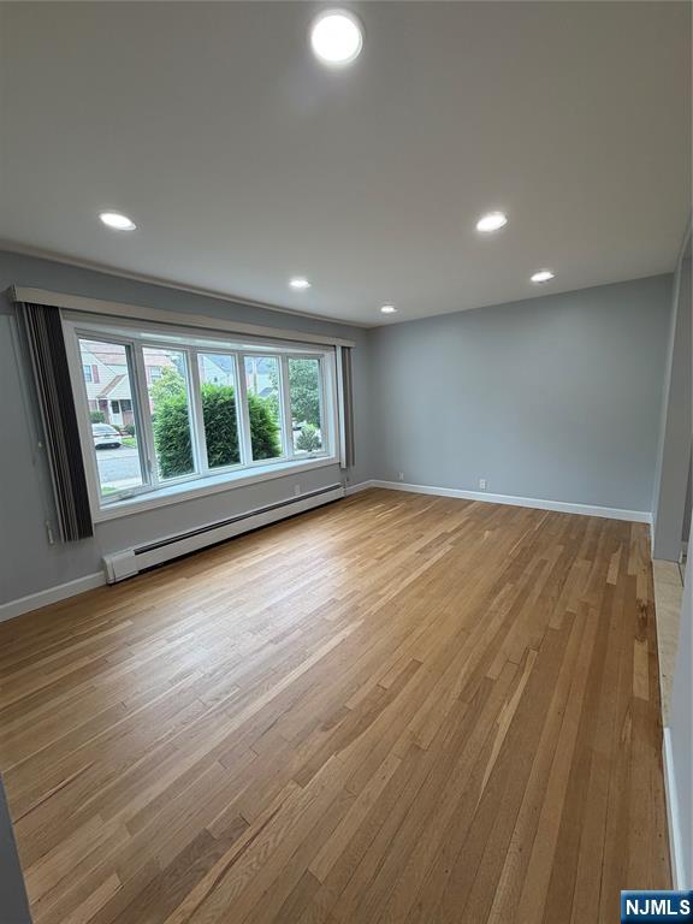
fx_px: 374
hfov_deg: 85.7
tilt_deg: -8.7
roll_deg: +2.3
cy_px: 462
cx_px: 346
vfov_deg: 102.1
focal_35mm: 14
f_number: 2.2
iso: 100
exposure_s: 1/120
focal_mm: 2.22
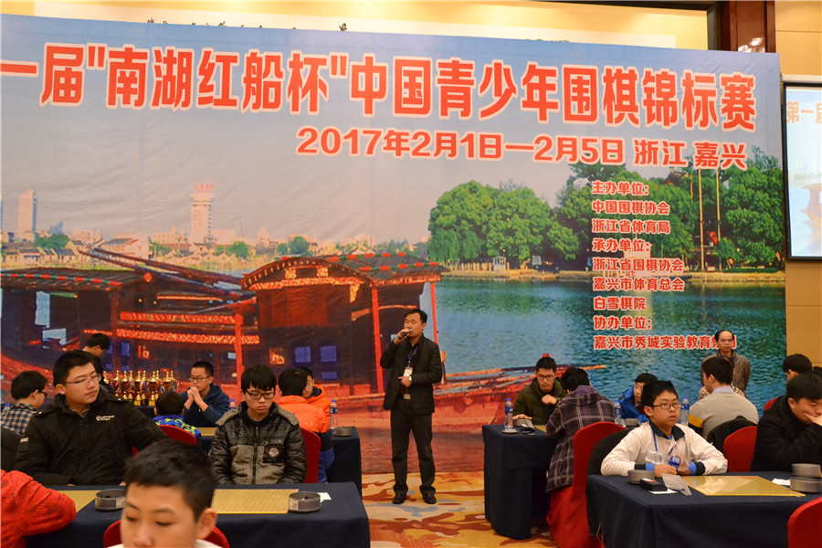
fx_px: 719
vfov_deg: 41.7
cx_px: 411
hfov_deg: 59.5
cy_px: 274
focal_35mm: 32
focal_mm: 21
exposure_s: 1/40
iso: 3200
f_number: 8
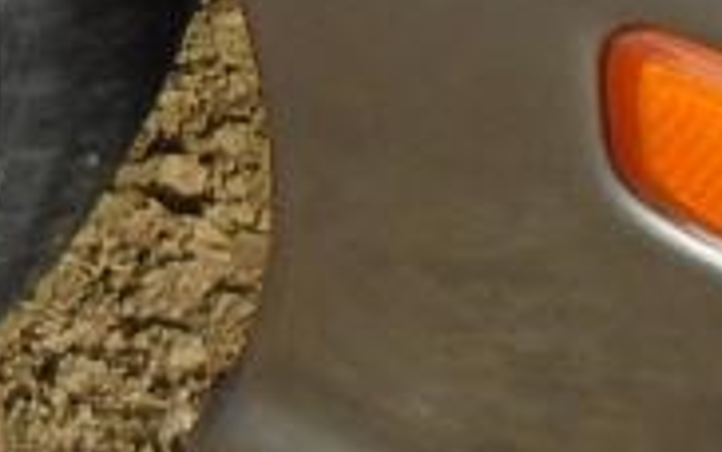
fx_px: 3820
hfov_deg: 9.3
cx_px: -1198
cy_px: -559
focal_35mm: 194
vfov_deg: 6.5
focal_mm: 4.6
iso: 100
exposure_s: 1/200
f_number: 3.2
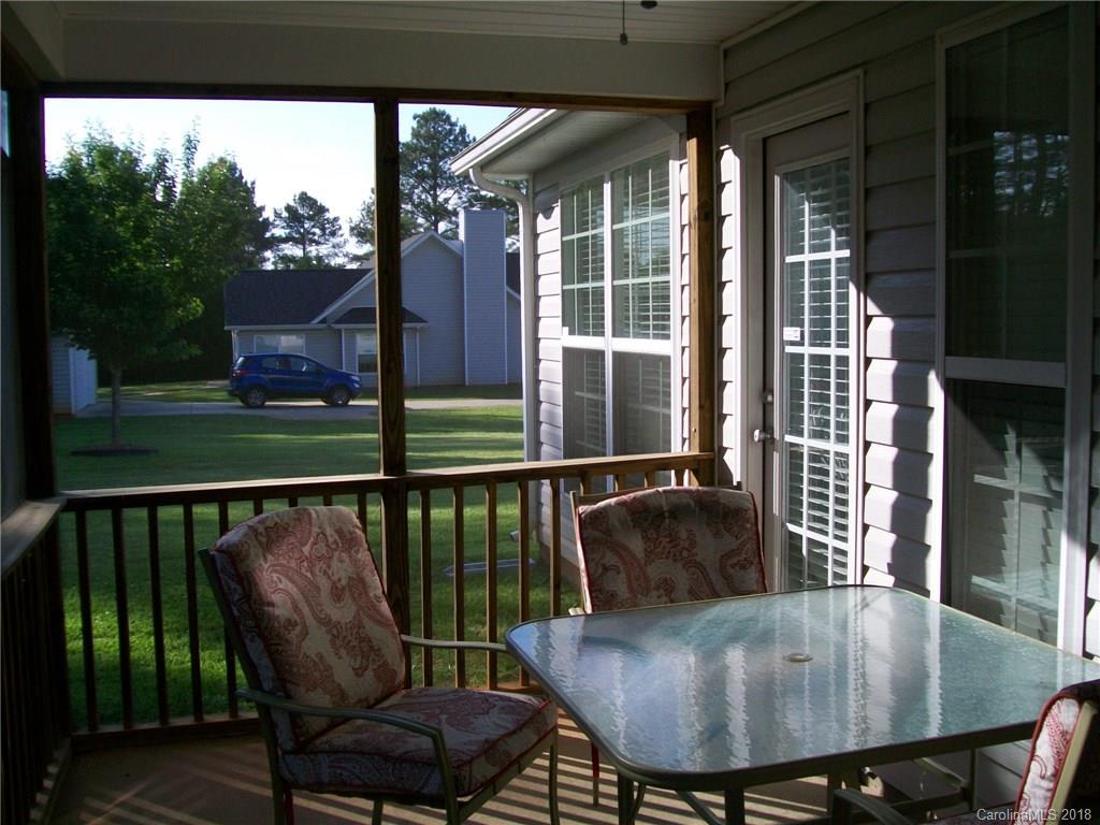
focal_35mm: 36
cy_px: 412
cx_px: 550
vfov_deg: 39.7
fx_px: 1144
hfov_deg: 51.4
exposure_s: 1/400
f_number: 2.7
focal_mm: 6
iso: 64
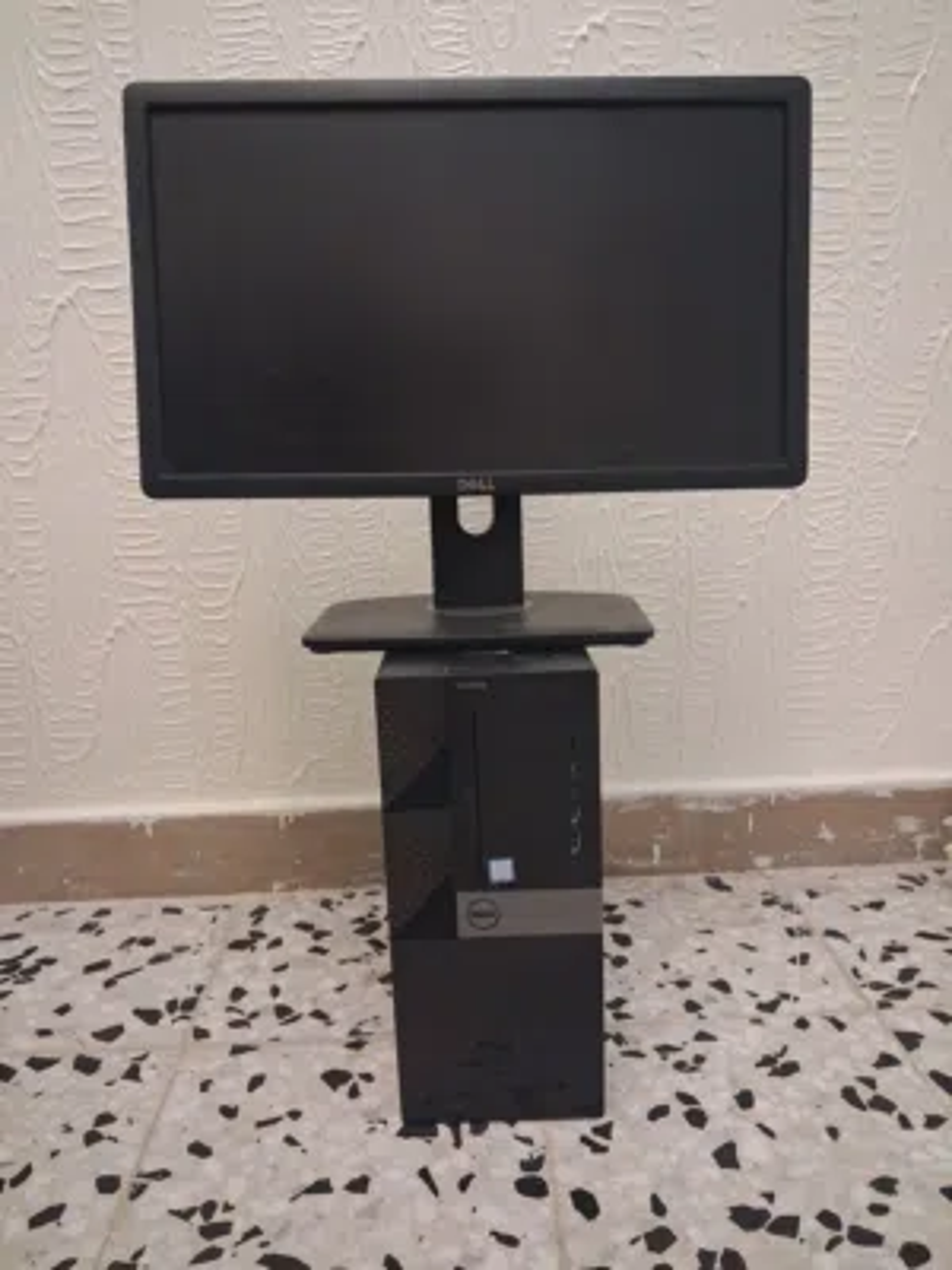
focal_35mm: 27
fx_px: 990
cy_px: 635
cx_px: 476
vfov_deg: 65.3
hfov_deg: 51.4
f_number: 1.8
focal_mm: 4
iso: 800
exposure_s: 1/24
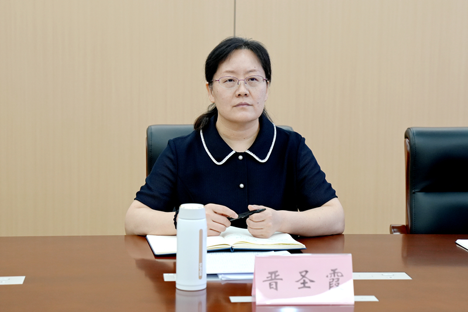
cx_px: 234
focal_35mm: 62
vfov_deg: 21.9
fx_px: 806
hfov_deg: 32.4
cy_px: 156
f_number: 4
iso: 1000
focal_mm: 62
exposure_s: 1/160
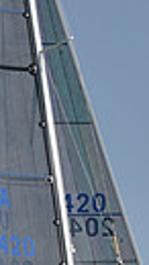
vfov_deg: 6.6
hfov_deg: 3.7
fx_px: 2300
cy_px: 263
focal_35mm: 327
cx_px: 132
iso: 250
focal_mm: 70
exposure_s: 1/800
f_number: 3.5
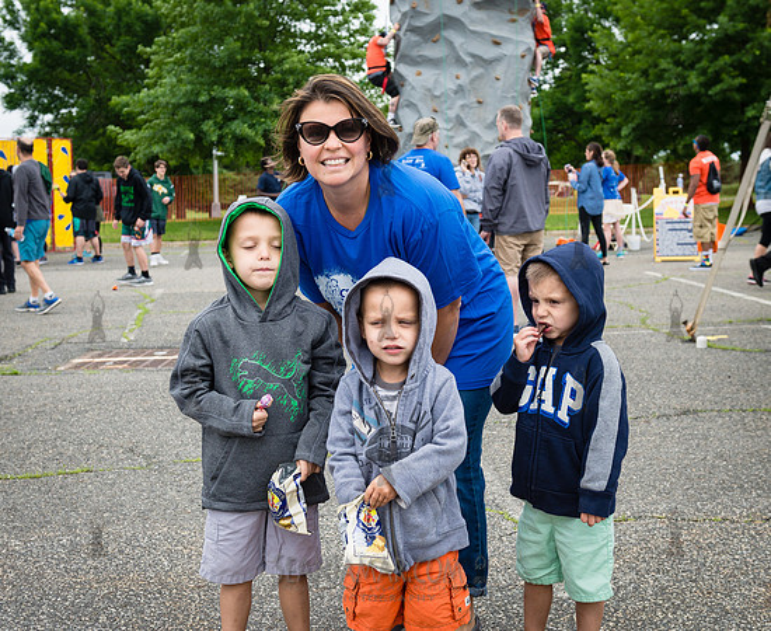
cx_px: 390
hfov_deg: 38.2
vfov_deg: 31.6
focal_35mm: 48
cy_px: 279
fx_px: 1113
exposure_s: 1/400
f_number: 5
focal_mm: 38
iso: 200
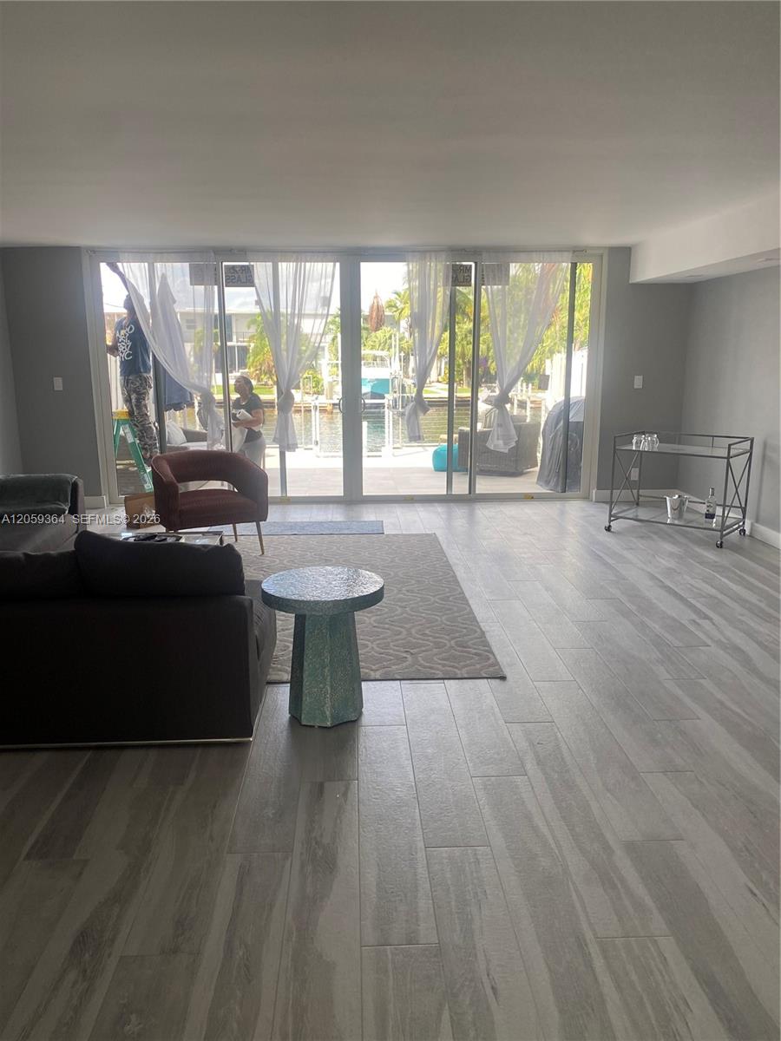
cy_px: 520
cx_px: 390
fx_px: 782
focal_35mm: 26
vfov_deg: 67.3
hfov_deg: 53.1
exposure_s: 1/122
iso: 32
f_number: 1.8
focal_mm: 4.25
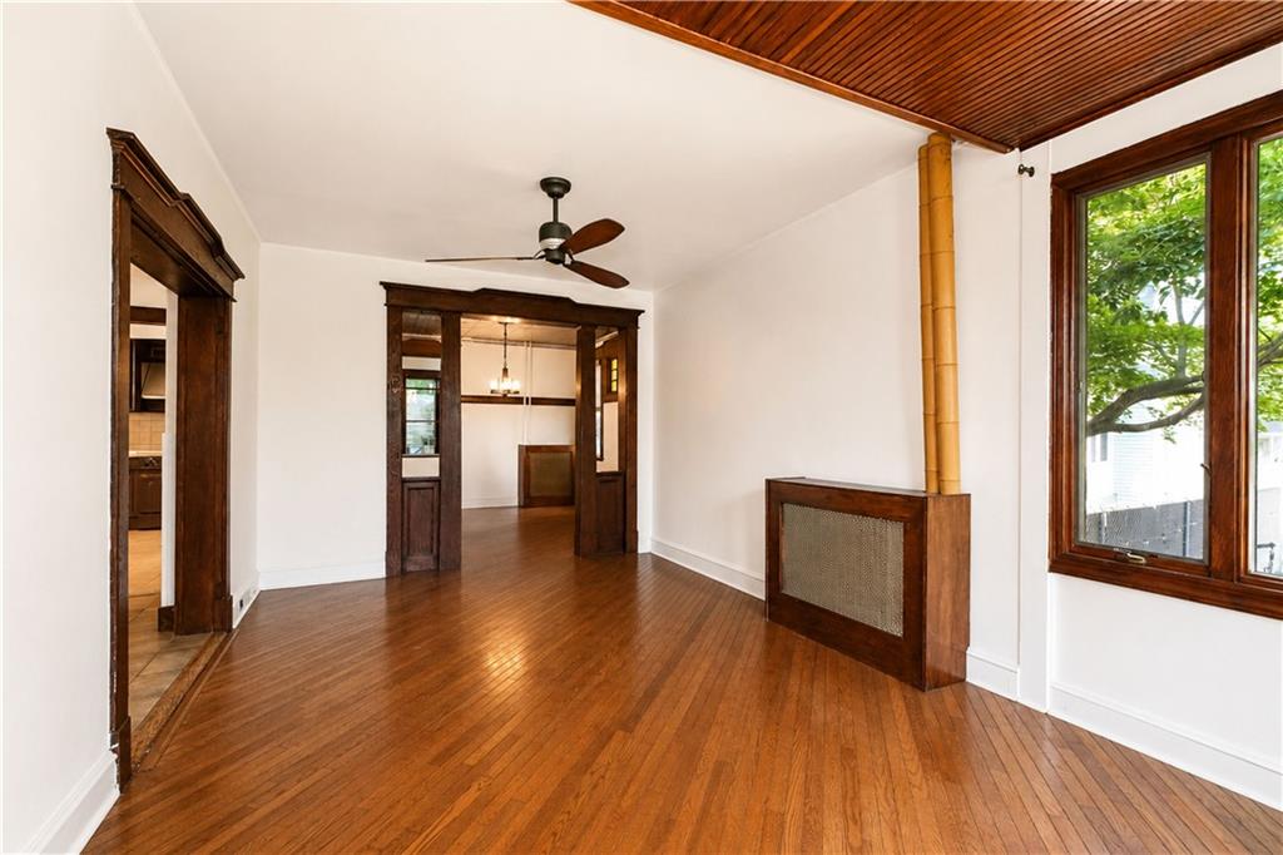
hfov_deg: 100.4
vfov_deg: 77.3
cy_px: 428
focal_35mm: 15
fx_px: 534
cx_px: 642
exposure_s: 1/60
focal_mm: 10
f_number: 6.4
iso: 2000
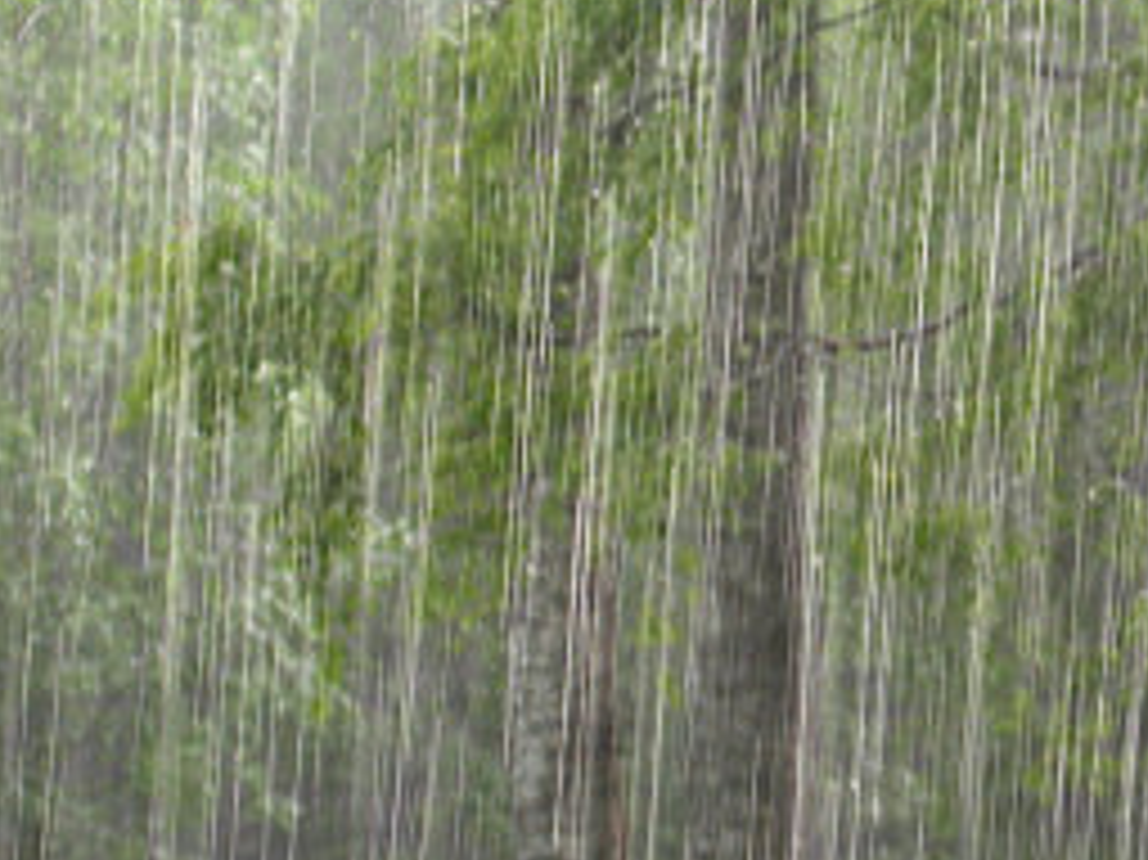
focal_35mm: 223
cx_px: 932
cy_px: 245
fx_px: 7392
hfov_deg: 8.9
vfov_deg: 6.7
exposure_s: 1/43.8
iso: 100
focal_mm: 19.3
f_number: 3.8
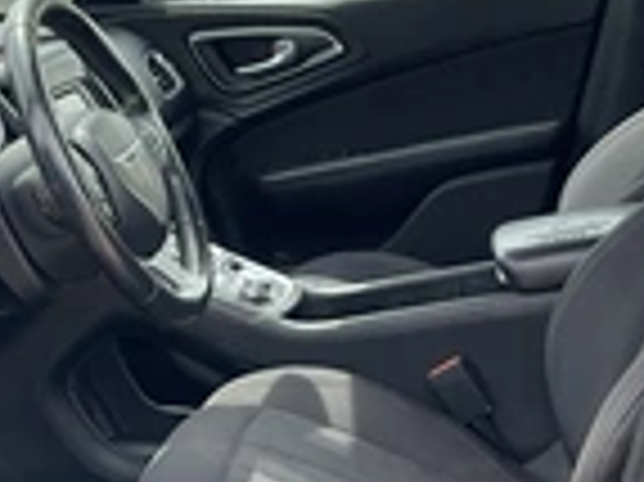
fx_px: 1506
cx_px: 135
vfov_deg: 18.1
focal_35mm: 81
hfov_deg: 23.8
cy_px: 351
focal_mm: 3
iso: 25
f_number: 1.8
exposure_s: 1/276
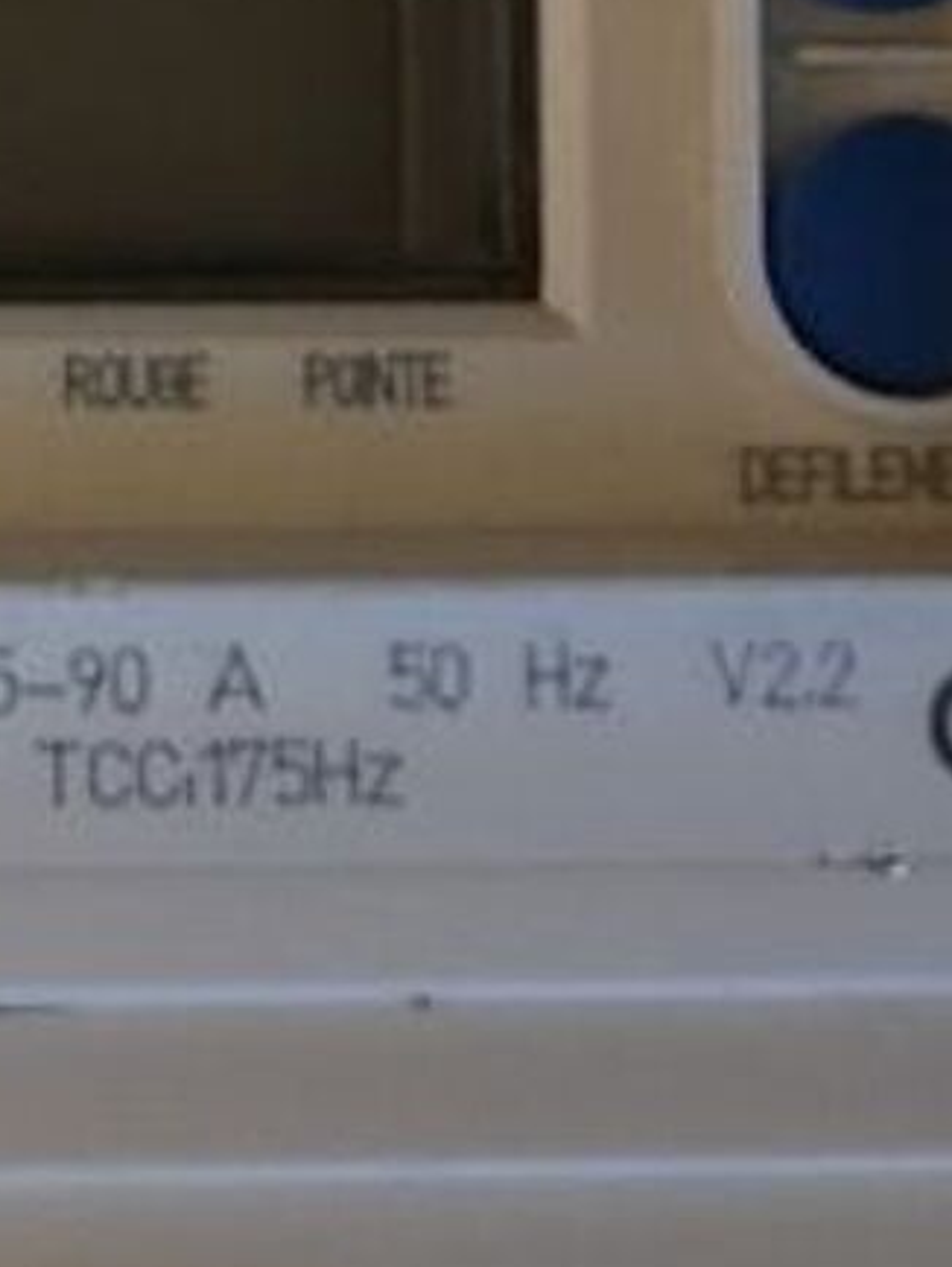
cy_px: 57
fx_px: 3260
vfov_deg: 21.4
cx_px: -105
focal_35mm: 89
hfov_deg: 16.1
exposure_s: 1/4
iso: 160
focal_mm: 4.15
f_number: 2.2
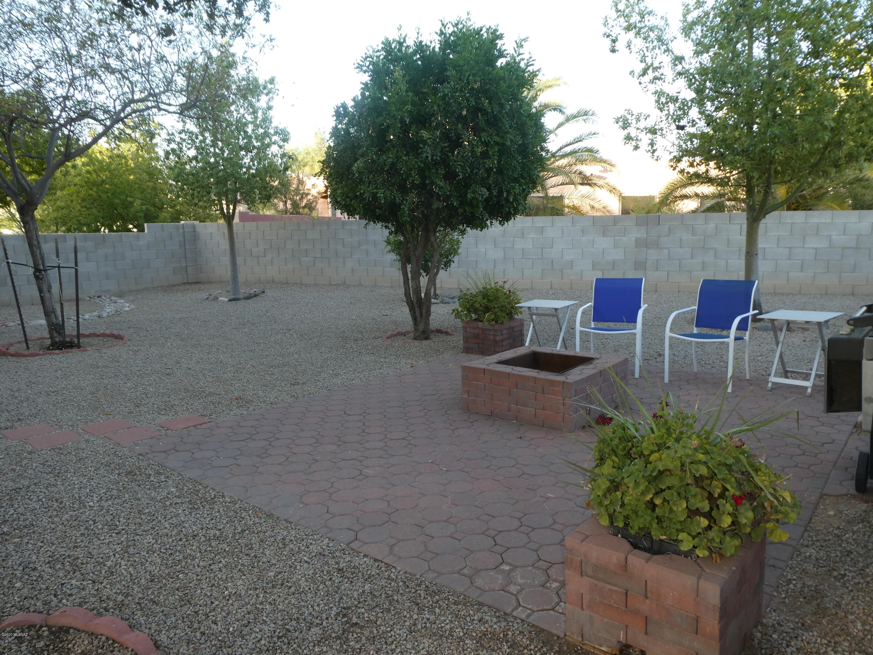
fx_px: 605
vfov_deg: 56.8
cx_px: 436
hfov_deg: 71.6
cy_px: 328
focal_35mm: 24
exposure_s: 1/60
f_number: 3.5
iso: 80
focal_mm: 4.3
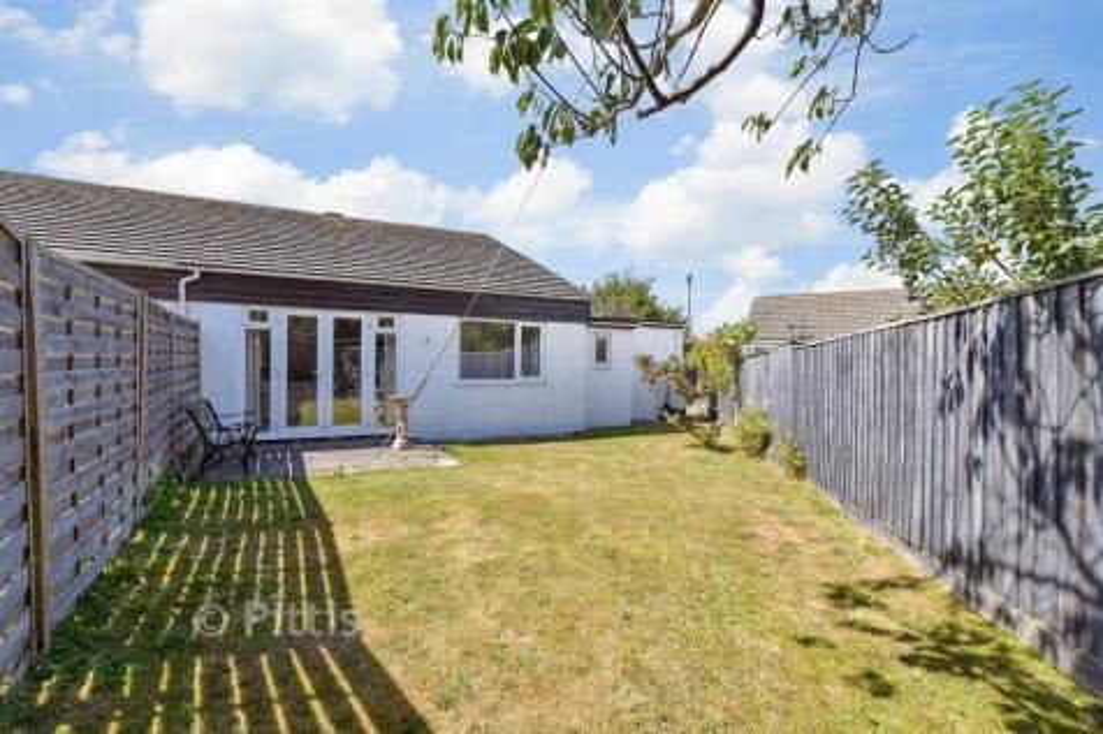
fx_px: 459
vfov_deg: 77.3
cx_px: 552
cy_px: 367
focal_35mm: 15
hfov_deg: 100.4
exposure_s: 1/200
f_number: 8
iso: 160
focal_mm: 10
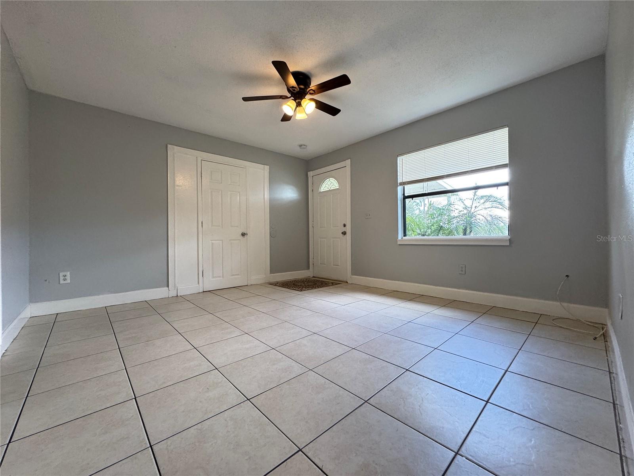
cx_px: 317
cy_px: 238
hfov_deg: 102.1
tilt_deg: +0.1
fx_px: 256
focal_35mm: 14
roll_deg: +0.5
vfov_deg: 85.7
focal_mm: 2.22
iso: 200
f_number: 2.2
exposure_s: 1/120
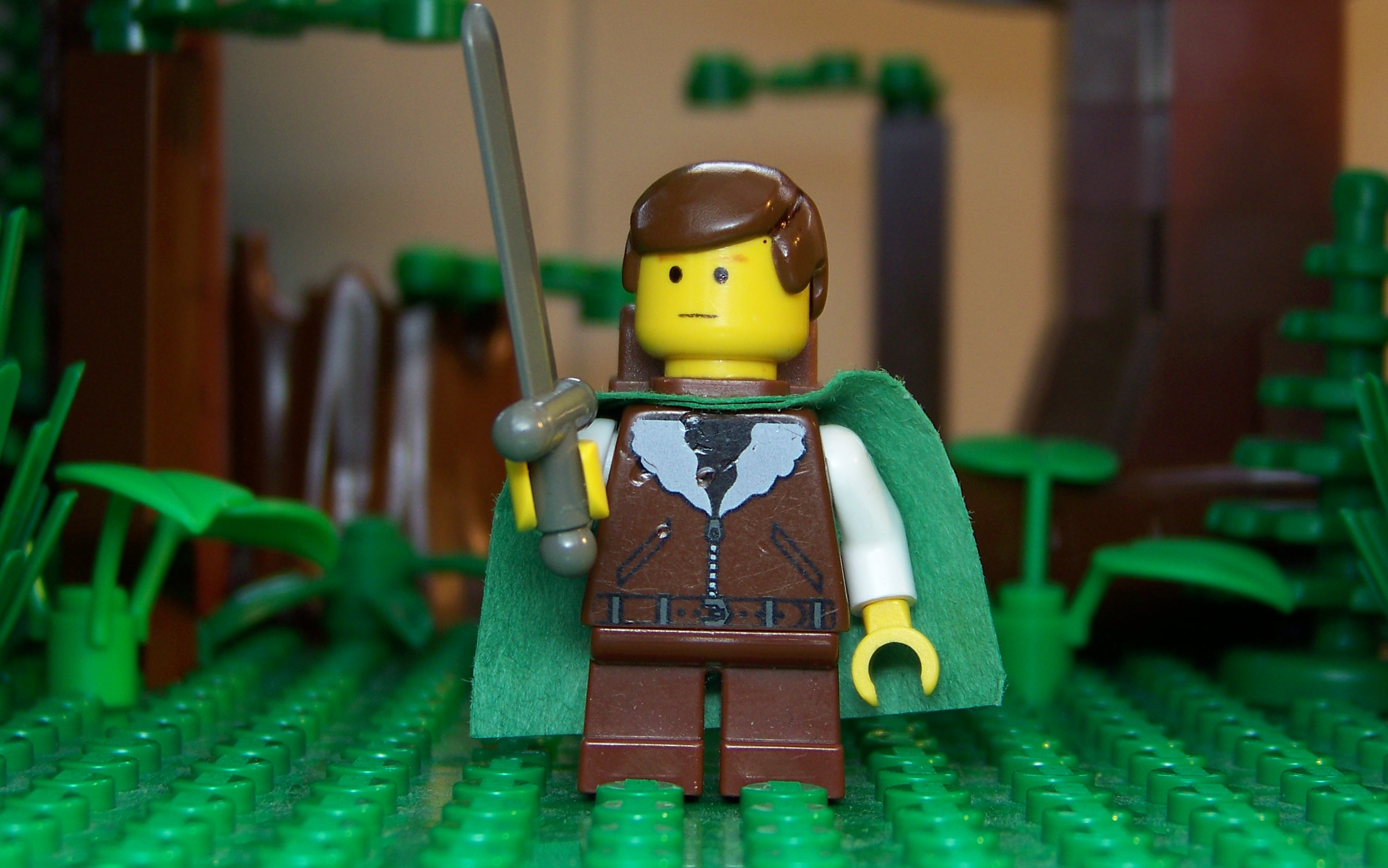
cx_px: 724
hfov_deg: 24.1
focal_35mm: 86
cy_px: 392
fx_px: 3254
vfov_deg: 15.2
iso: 64
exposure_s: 1/30
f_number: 3.2
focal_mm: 11.7
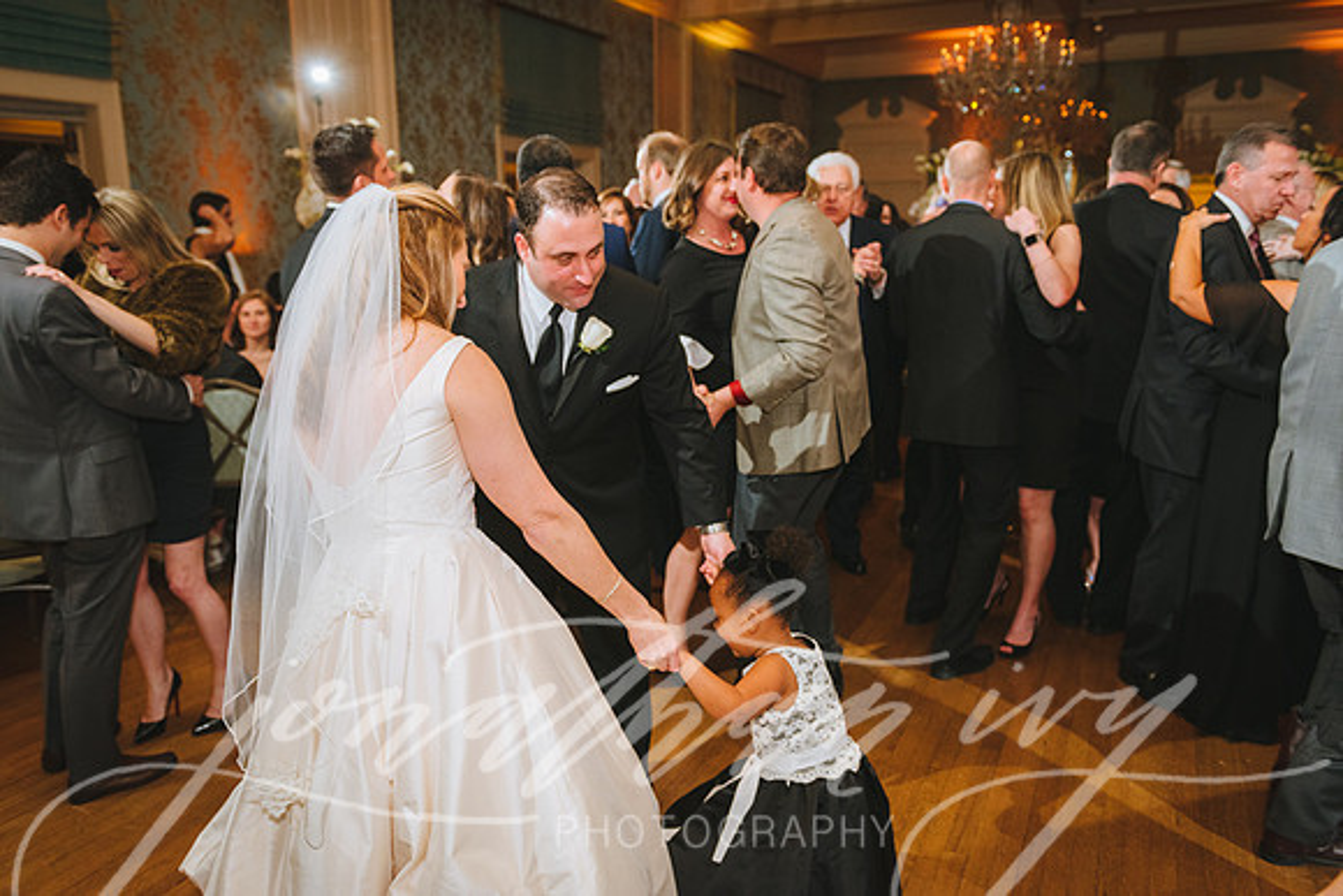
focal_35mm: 28
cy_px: 448
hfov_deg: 65.5
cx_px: 672
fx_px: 1045
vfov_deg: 46.4
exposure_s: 1/160
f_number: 3.5
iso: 1250
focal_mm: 28
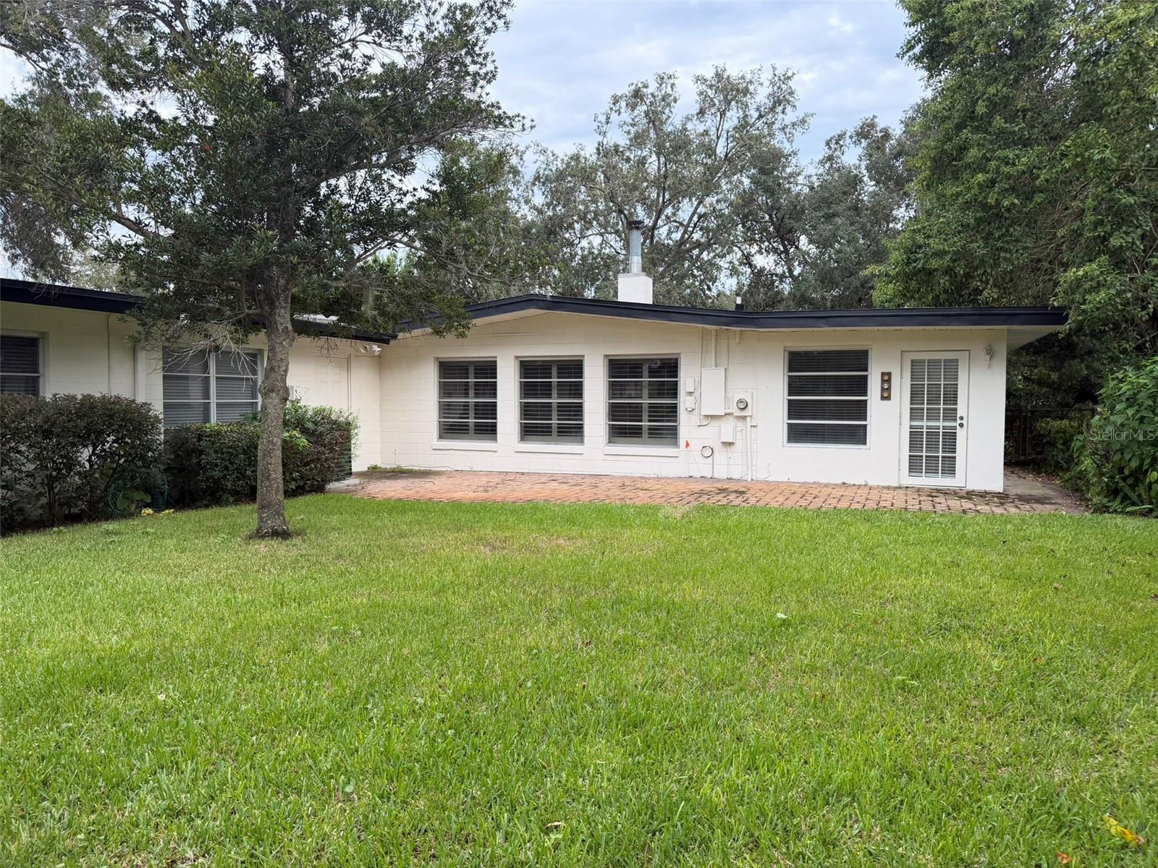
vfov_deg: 56.8
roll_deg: +0.7
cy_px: 434
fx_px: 803
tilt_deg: -2.5
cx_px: 579
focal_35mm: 24
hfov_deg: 71.6
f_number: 1.78
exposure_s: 1/598
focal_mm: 6.76
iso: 100
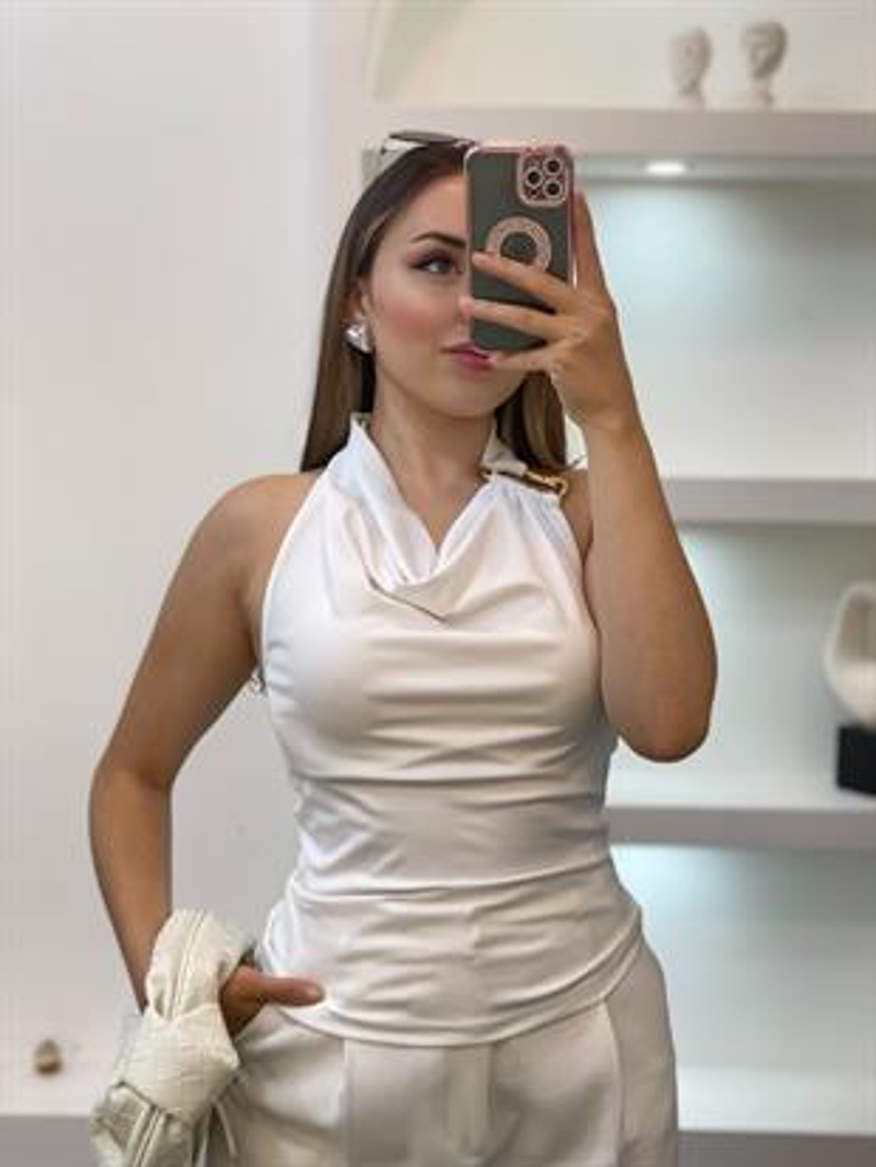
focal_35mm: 52
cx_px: 438
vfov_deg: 36.8
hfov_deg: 28.0
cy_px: 584
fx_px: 1754
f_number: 2
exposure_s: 1/100
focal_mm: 6
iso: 80
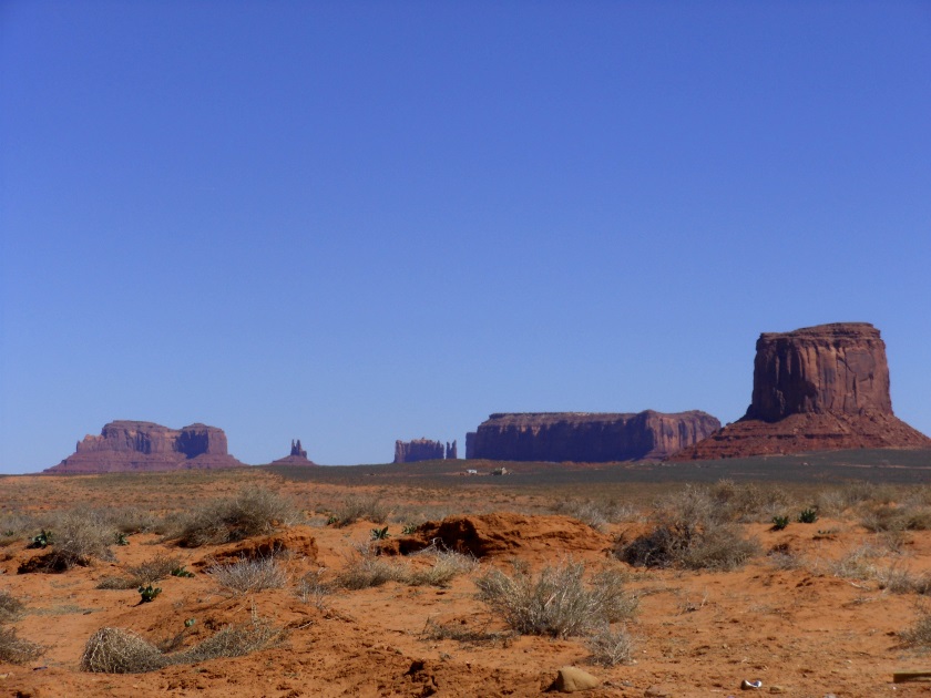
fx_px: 2743
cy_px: 349
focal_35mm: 102
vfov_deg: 14.5
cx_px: 466
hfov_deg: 19.3
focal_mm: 18.3
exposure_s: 1/1000
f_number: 5.4
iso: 80
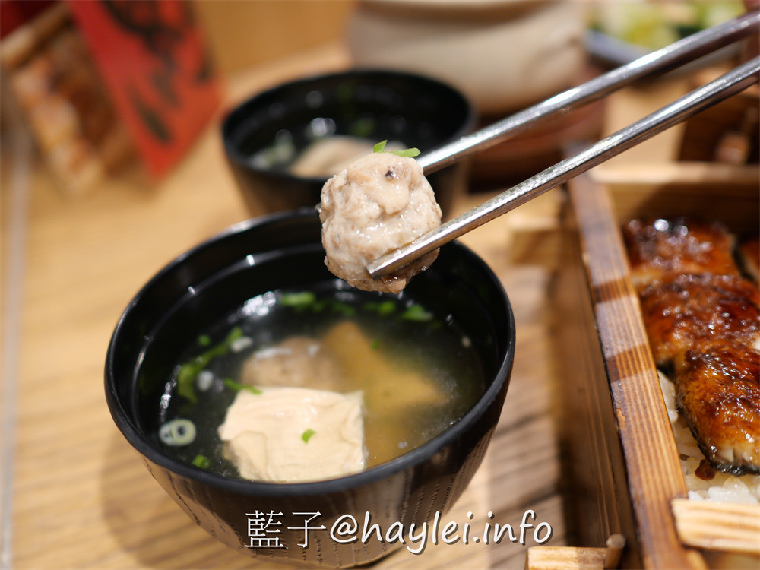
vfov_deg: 46.8
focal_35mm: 30
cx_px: 380
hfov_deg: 60.0
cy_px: 285
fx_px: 659
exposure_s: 1/125
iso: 200
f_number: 1.7
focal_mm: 15
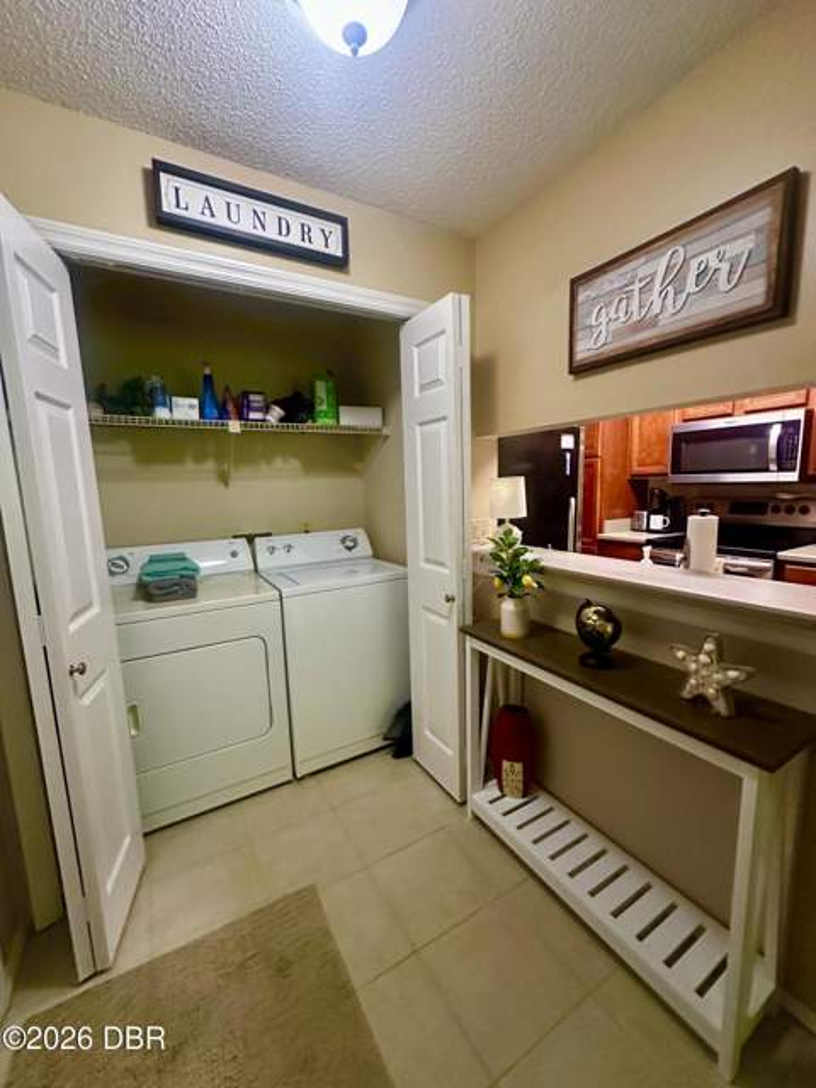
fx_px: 440
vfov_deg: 102.1
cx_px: 408
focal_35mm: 14
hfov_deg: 85.7
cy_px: 544
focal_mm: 2.22
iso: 1000
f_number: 2.2
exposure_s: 1/60
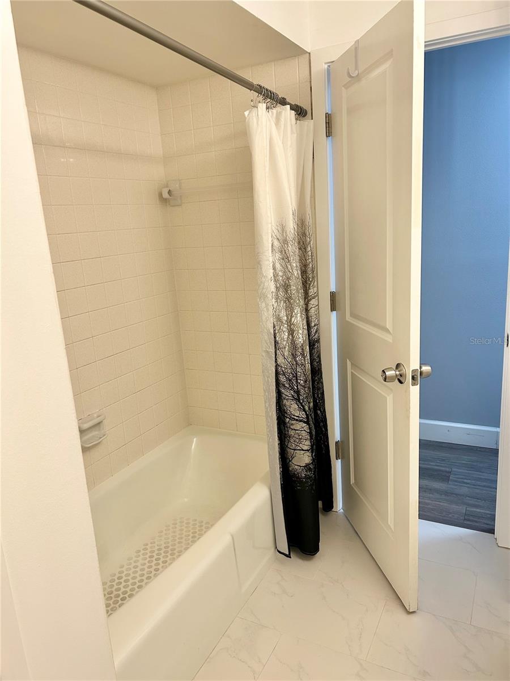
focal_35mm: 26
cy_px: 340
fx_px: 511
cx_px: 255
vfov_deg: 67.3
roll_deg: +3.4
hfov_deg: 53.1
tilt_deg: -13.3
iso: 125
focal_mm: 5.7
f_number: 1.5
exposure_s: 1/120
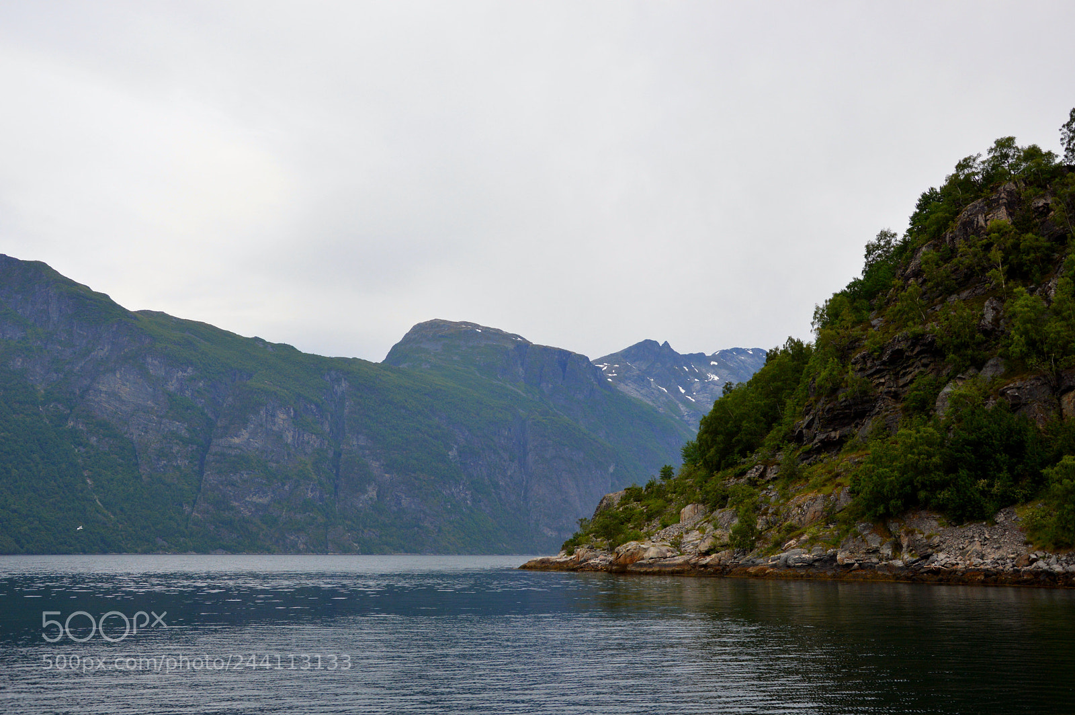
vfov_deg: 36.8
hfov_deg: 53.2
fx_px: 1074
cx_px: 538
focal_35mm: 36
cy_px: 358
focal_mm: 24
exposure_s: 1/1250
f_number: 5.6
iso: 400
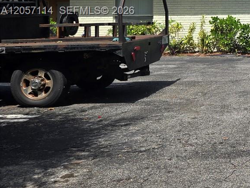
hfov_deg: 25.0
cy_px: 11
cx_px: 347
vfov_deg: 22.3
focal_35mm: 64
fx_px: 462
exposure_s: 1/1785
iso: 25
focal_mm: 5.4
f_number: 1.8
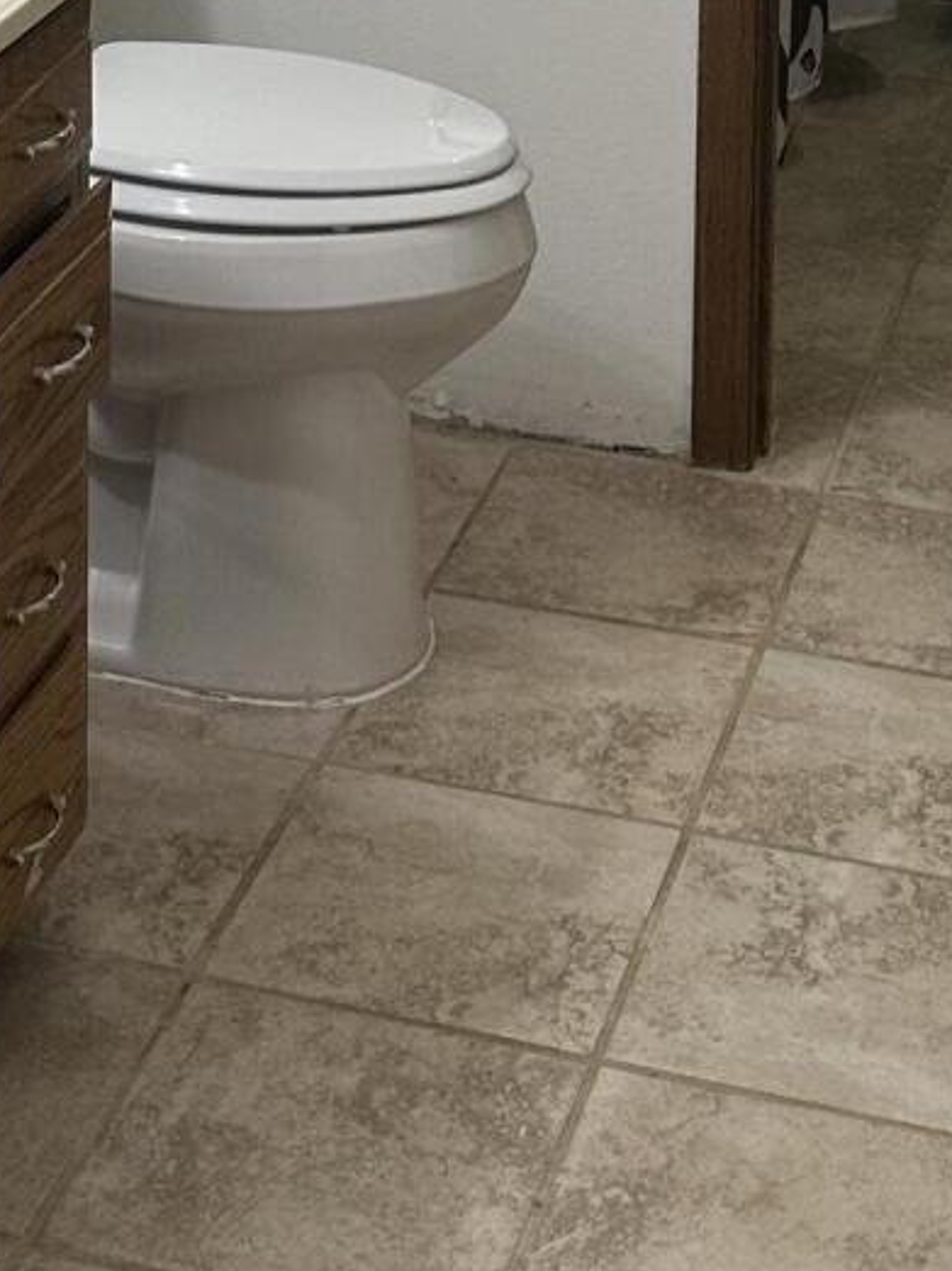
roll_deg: -1.4
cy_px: -633
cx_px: 312
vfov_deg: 18.8
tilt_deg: -8.2
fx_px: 3376
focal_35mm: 92
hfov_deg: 16.0
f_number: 1.78
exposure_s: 1/120
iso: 100
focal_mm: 6.86
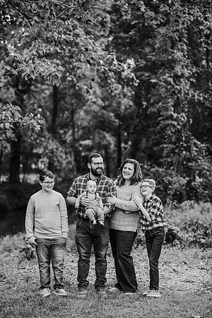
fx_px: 751
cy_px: 159
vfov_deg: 23.9
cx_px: 106
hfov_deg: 16.1
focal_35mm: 85
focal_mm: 85
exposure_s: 1/200
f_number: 2.2
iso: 125
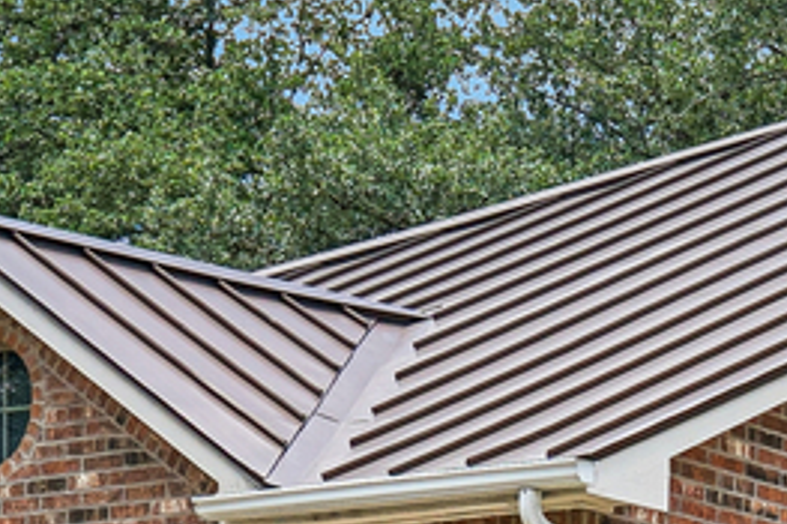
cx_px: 1409
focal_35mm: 185
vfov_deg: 7.1
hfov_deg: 10.5
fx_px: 4042
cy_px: 1156
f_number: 8
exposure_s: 1/320
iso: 200
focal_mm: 30
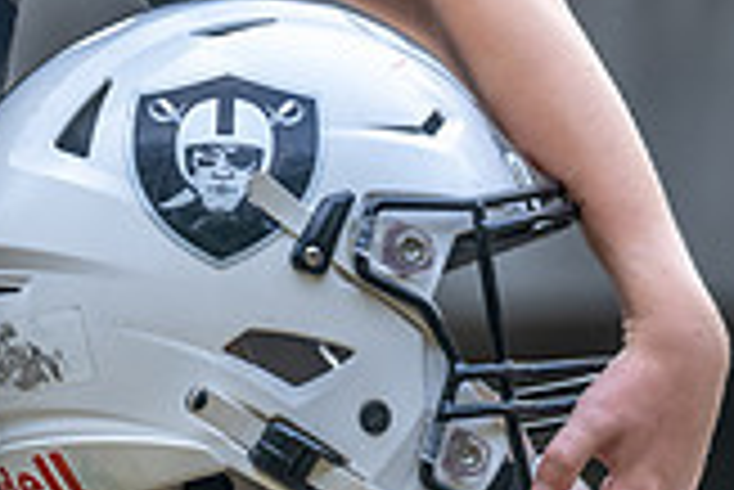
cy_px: -258
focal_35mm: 566
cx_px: -270
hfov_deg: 3.6
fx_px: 11550
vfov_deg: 2.4
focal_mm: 159
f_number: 2.8
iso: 250
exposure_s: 1/320
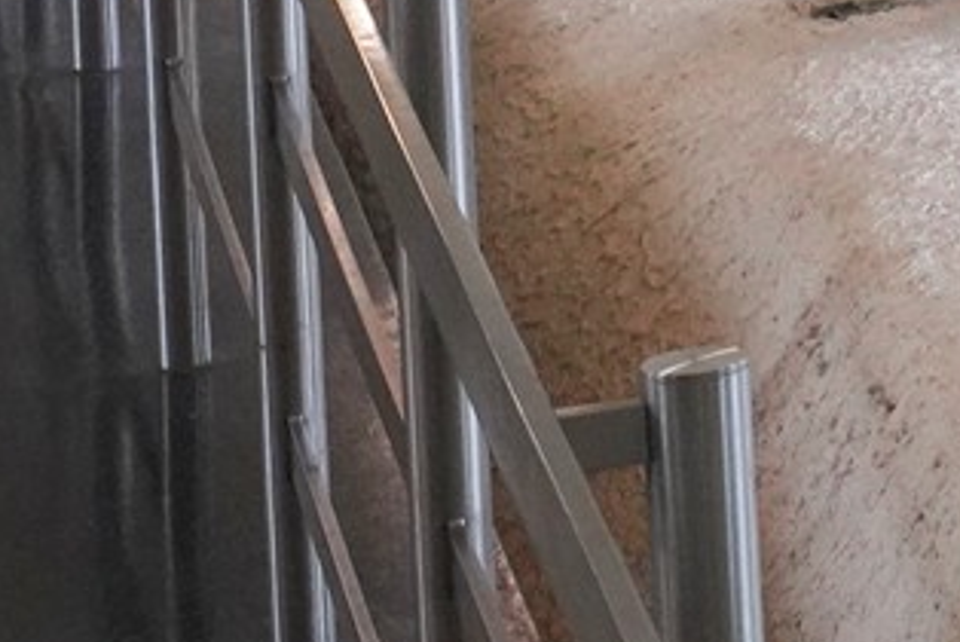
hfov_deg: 8.0
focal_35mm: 229
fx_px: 6112
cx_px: 2583
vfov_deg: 5.7
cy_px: -1186
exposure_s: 1/80
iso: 3200
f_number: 13
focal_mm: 36
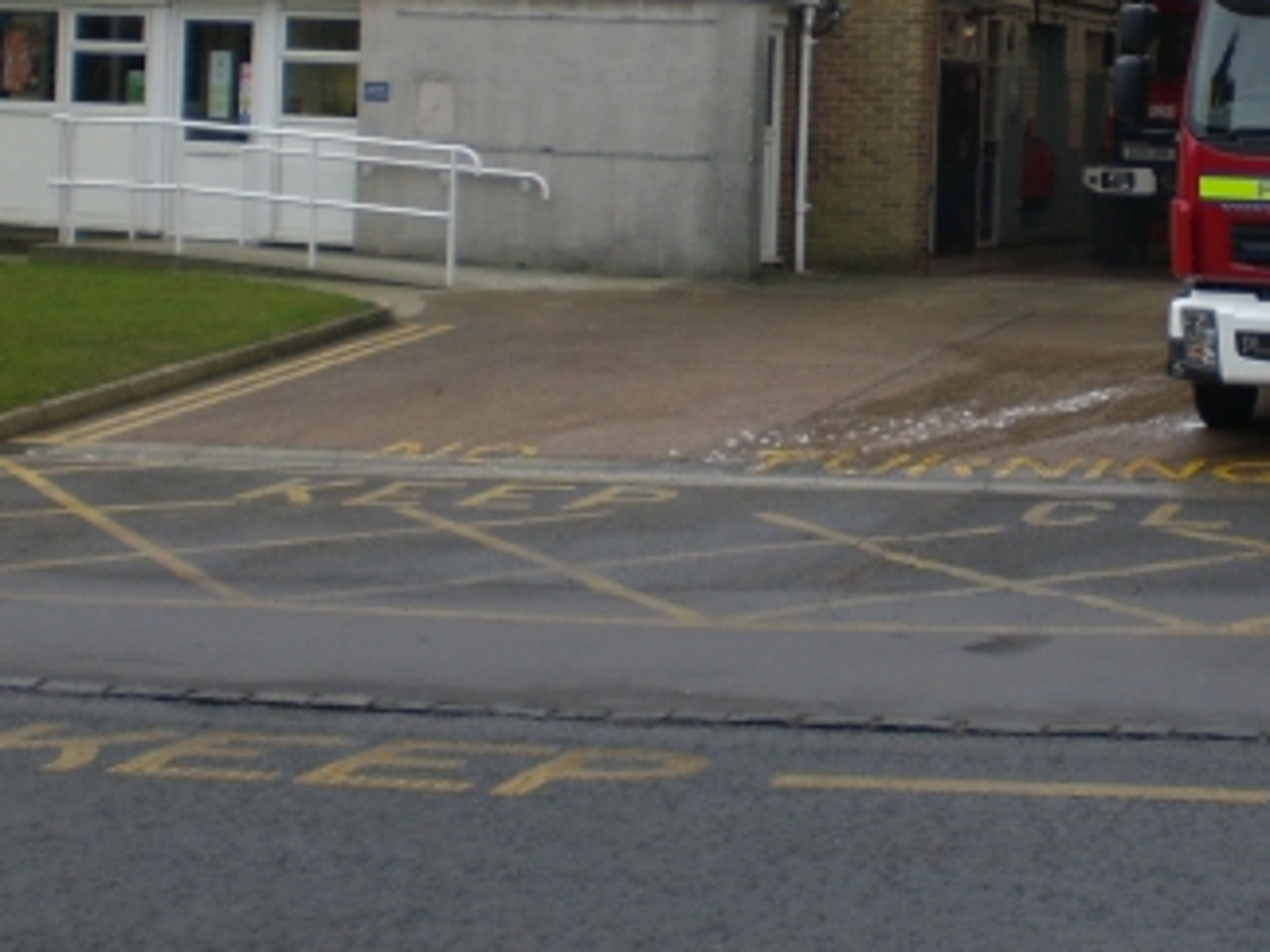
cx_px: 949
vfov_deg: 19.4
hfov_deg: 25.7
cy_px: 153
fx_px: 2752
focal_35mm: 75
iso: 100
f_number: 3.1
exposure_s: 1/200
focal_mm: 6.3
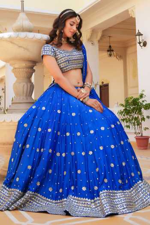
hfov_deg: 41.1
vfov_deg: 58.7
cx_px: 75
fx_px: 200
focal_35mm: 32
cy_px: 112
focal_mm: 32
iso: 100
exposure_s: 1/160
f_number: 5.6
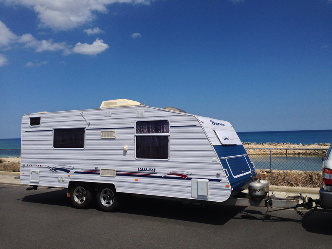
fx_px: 317
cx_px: 166
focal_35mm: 33
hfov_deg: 55.4
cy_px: 124
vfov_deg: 42.9
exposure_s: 1/4184
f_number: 2.4
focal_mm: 4.12
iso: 50
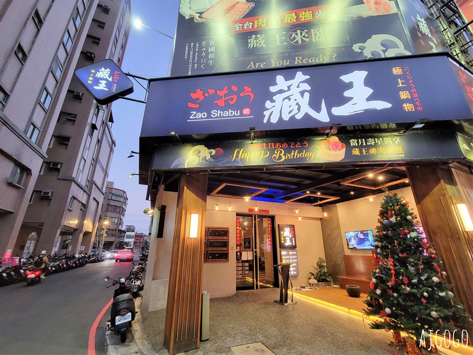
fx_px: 178
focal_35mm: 13
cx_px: 236
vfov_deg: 89.9
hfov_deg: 106.2
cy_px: 178
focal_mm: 2.2
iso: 400
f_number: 2.2
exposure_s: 1/59
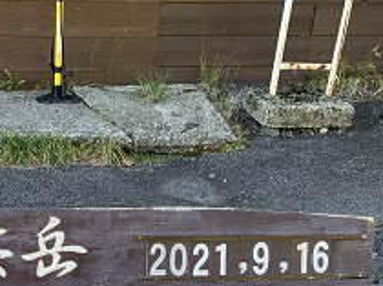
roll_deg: -4.3
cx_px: 120
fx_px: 740
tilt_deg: -31.9
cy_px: 318
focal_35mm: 67
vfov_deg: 20.8
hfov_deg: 28.8
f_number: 1.8
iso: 50
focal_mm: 4.25
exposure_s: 1/121
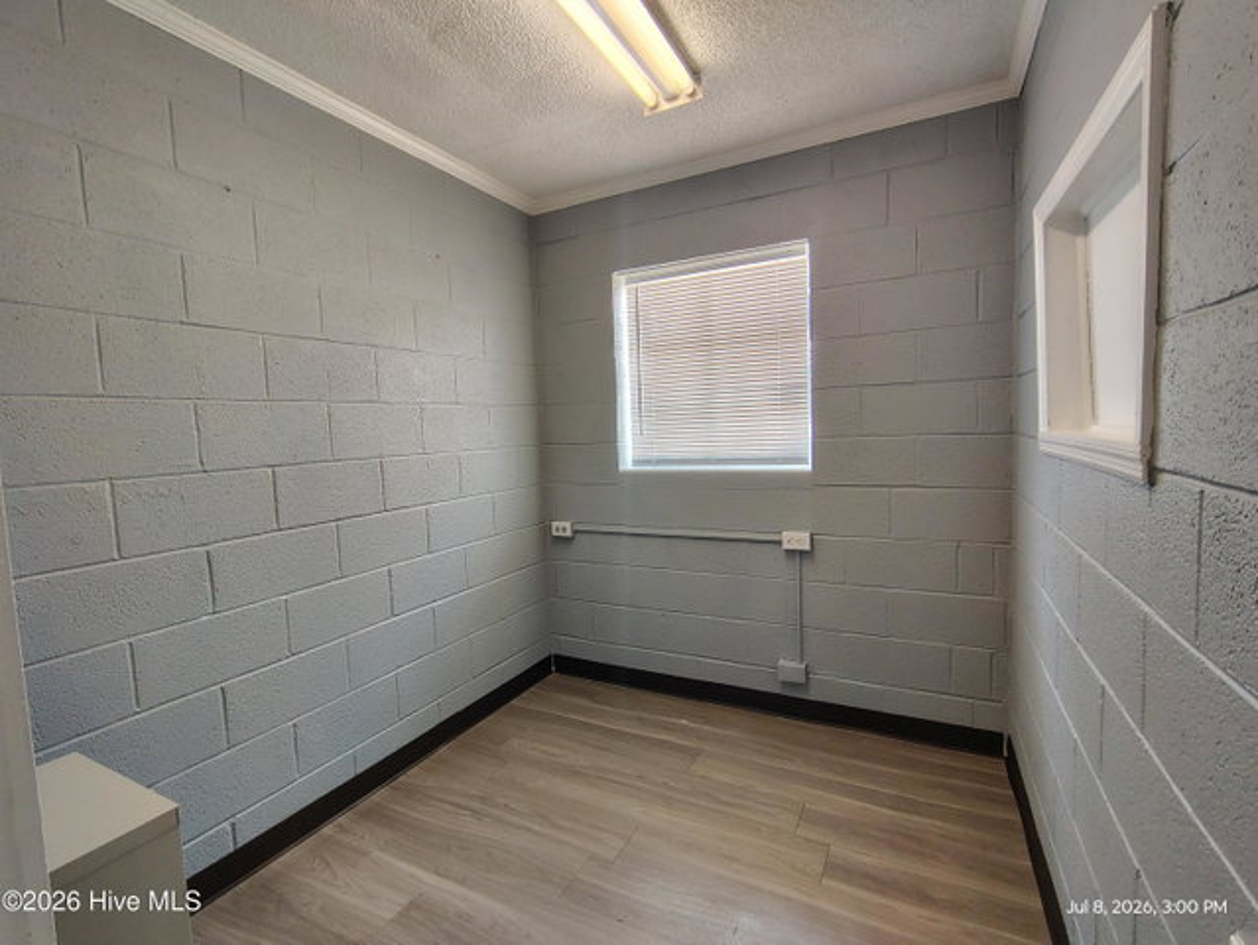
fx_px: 582
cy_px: 472
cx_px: 629
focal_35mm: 16
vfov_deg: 78.2
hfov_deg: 94.5
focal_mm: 2.13
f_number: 2.2
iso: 347
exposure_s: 1/40
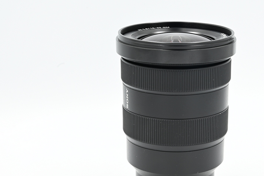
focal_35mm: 90
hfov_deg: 22.5
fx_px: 660
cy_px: 113
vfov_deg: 15.2
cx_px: 182
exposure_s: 1/10
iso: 100
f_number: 14
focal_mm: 65
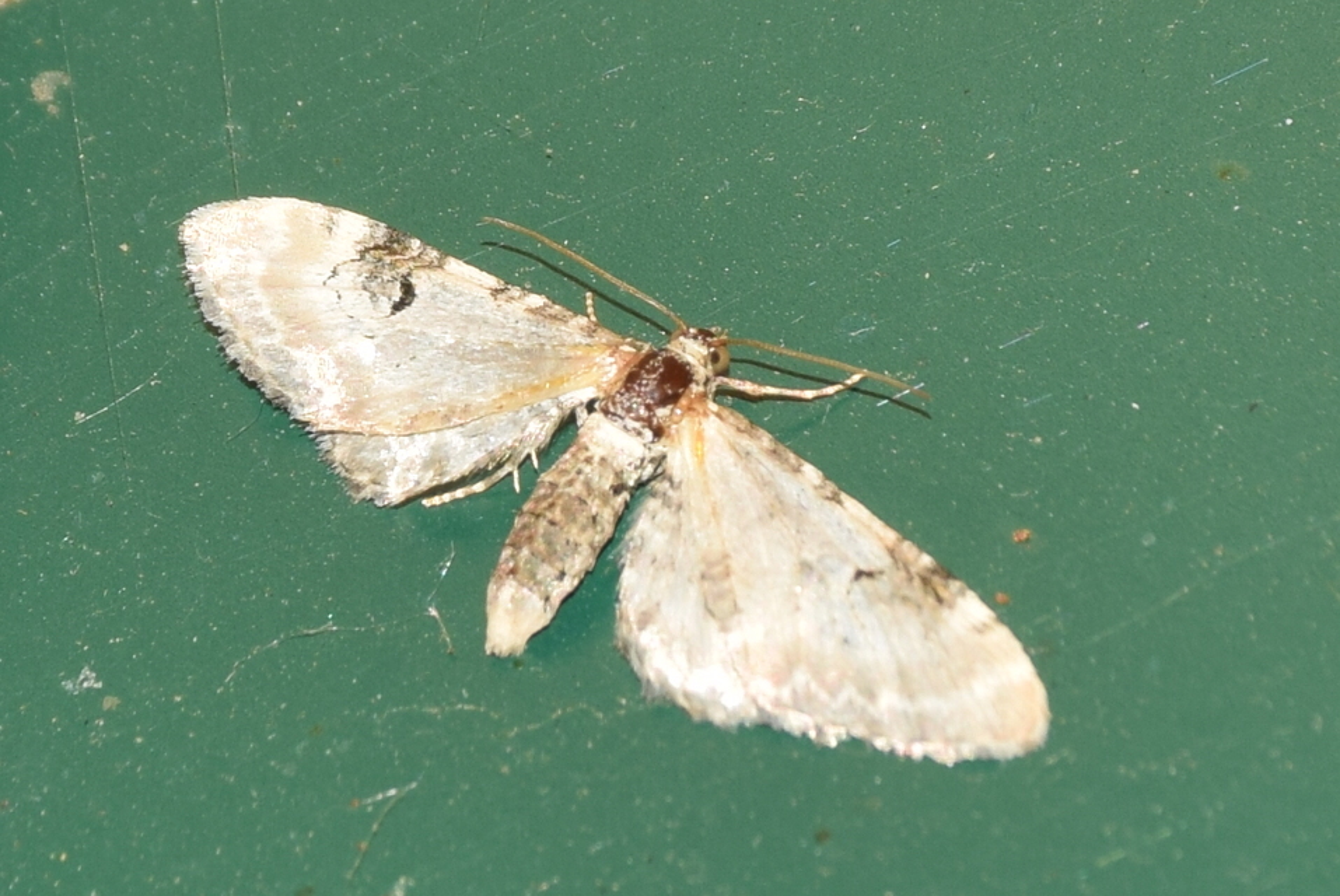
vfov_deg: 6.6
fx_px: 7824
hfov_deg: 9.8
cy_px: 448
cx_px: 670
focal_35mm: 210
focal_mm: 140
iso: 100
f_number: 13
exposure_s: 1/160
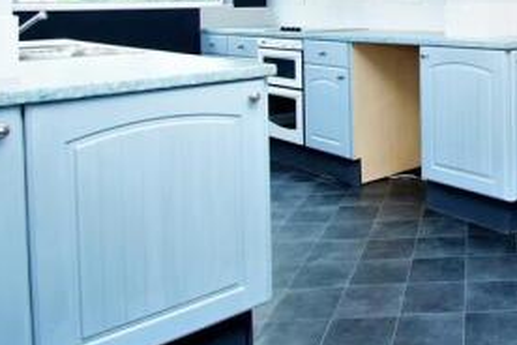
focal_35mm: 39
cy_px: 9
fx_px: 563
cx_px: 519
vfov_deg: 31.7
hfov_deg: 42.5
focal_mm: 11
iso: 320
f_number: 3.5
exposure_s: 1/60
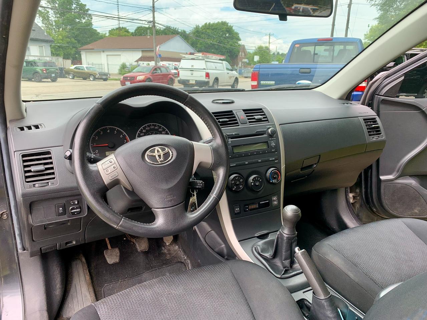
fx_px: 321
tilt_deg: -17.4
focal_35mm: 26
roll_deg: -0.4
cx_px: 214
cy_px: 160
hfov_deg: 67.3
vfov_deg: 53.1
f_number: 1.8
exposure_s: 1/302
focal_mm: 4.25
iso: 25
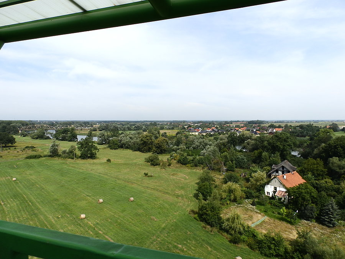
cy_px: 130
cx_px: 172
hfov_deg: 76.4
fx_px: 219
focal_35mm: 22
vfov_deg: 61.1
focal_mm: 4
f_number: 4.5
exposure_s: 1/640
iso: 80
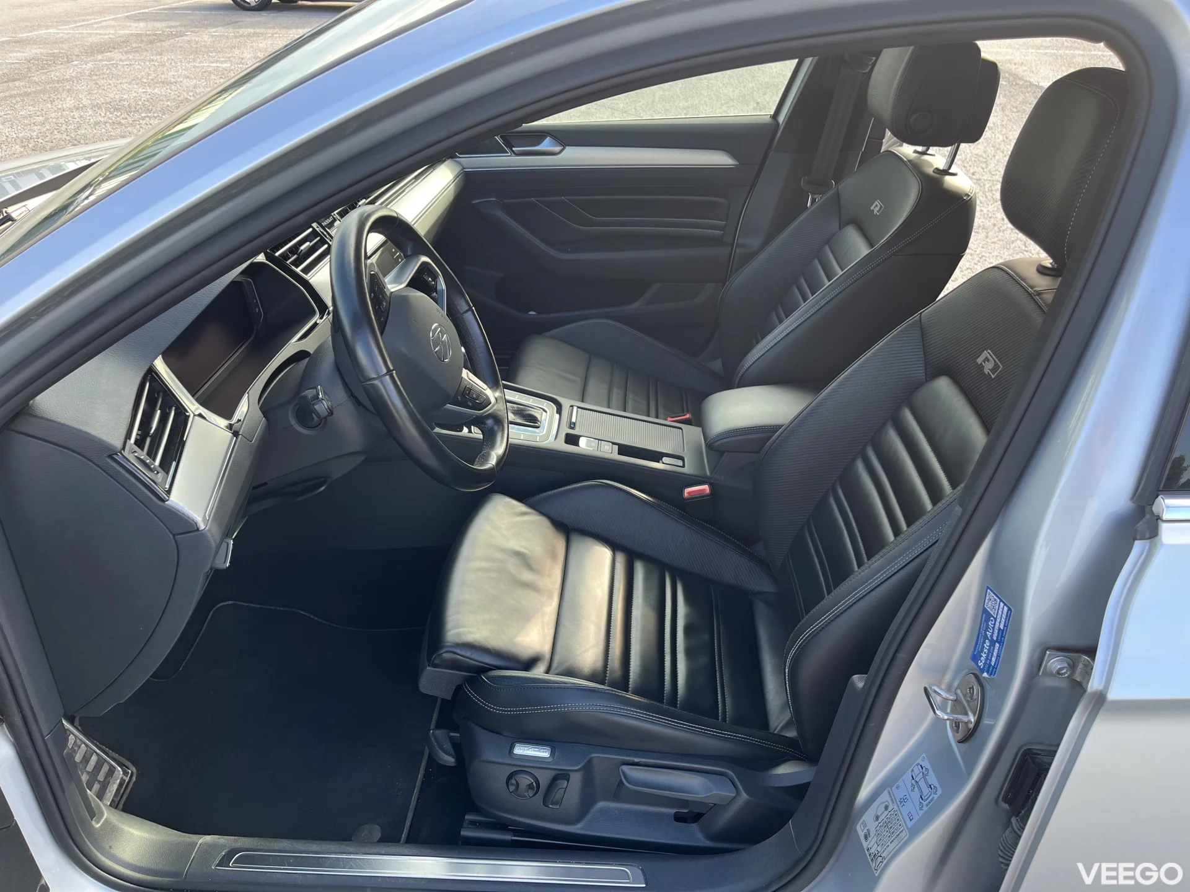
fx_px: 894
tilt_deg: -31.4
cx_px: 595
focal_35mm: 26
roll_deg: -1.5
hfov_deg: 67.3
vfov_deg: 53.1
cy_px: 446
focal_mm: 5.1
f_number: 1.6
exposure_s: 1/164
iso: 40
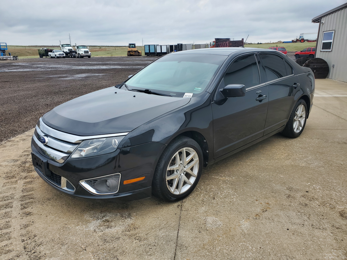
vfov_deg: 53.1
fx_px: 261
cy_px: 130
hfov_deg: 67.3
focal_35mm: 26
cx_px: 174
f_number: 2.4
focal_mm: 4.3
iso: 50
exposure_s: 1/325
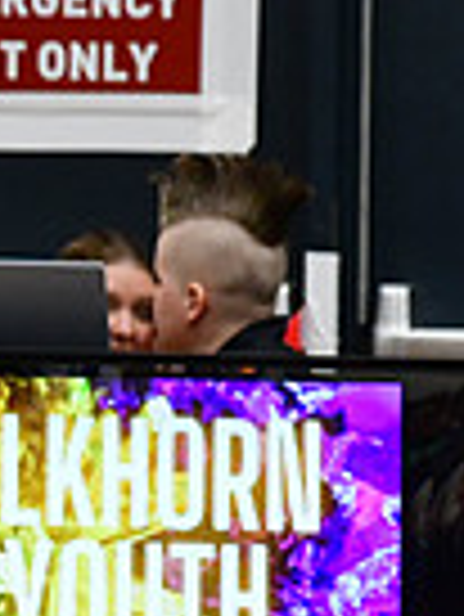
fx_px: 18558
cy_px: 470
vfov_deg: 1.9
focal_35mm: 1040
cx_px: -748
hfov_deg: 1.4
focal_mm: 170
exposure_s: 1/500
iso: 4000
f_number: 3.5
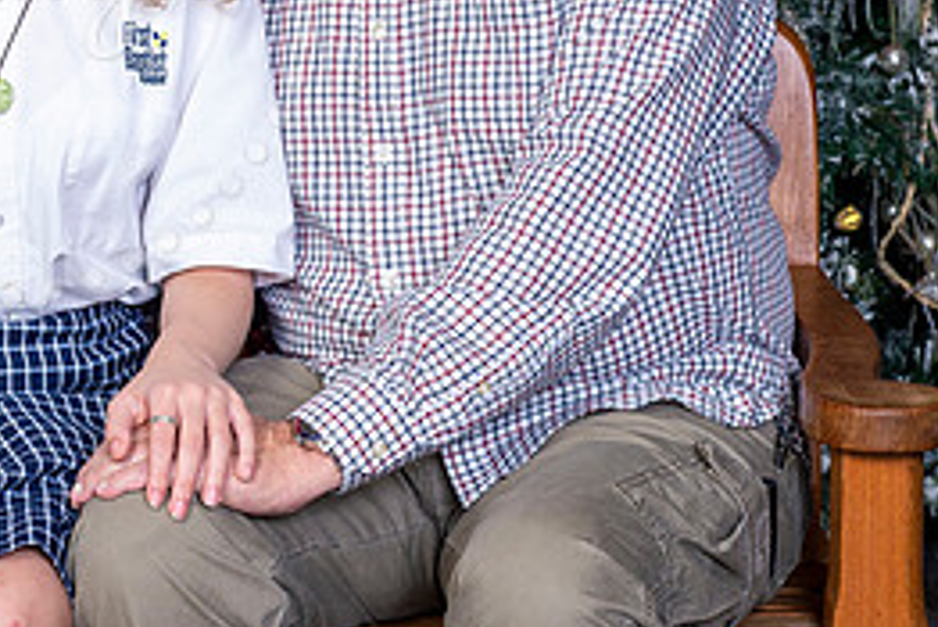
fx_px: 4901
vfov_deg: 7.3
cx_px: -18
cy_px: -39
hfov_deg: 10.8
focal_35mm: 188
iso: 400
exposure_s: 1/125
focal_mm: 85
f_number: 8
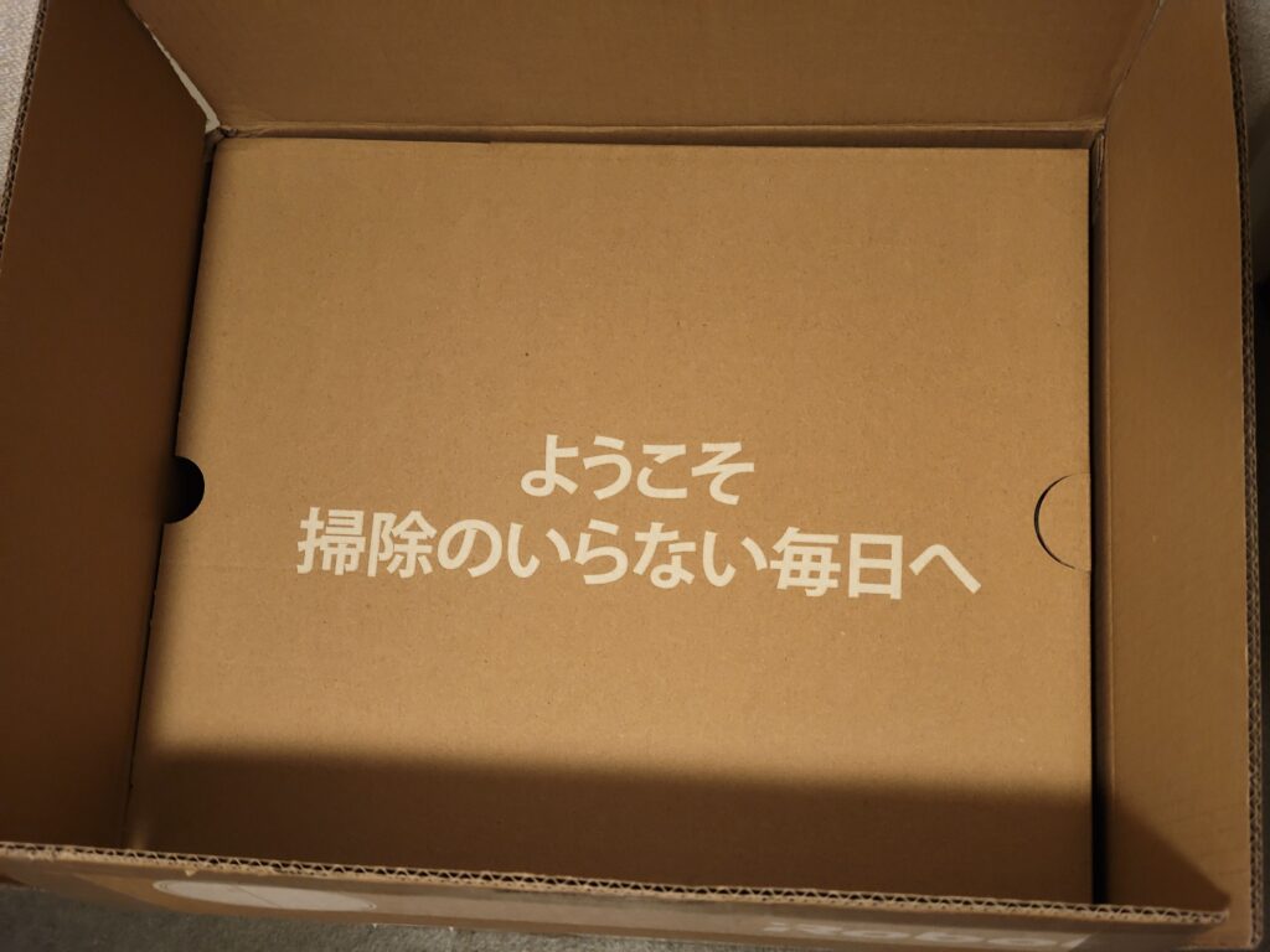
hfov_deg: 38.2
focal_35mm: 50
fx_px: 1834
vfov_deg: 29.1
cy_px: 476
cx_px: 635
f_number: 2
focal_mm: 7.1
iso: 3567
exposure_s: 1/33.3
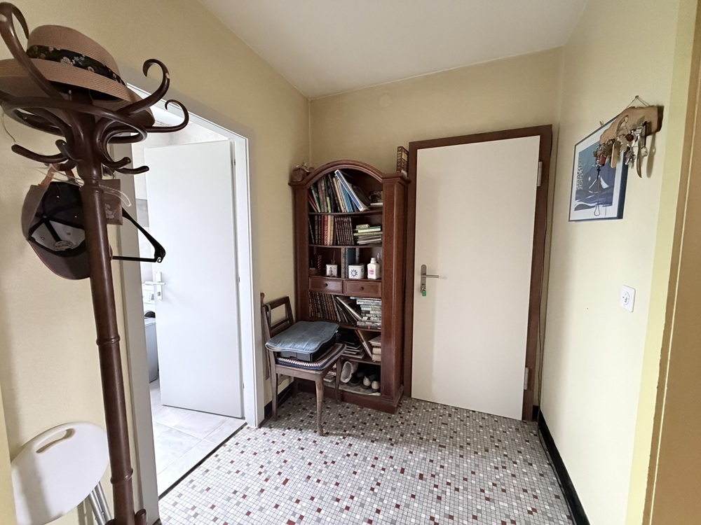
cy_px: 262
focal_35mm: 14
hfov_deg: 102.1
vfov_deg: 85.7
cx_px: 350
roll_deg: +0.7
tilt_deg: -4.5
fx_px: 284
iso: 800
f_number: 2.2
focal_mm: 2.22
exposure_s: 1/60
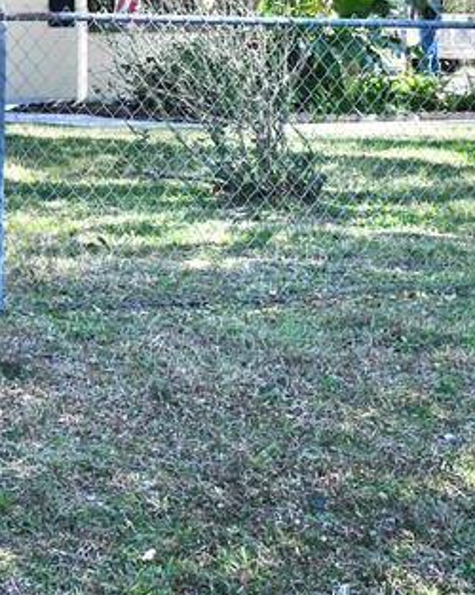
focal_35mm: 114
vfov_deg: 16.4
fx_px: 2005
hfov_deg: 13.0
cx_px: -156
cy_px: -61
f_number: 8
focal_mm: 35
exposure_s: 1/500
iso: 1000
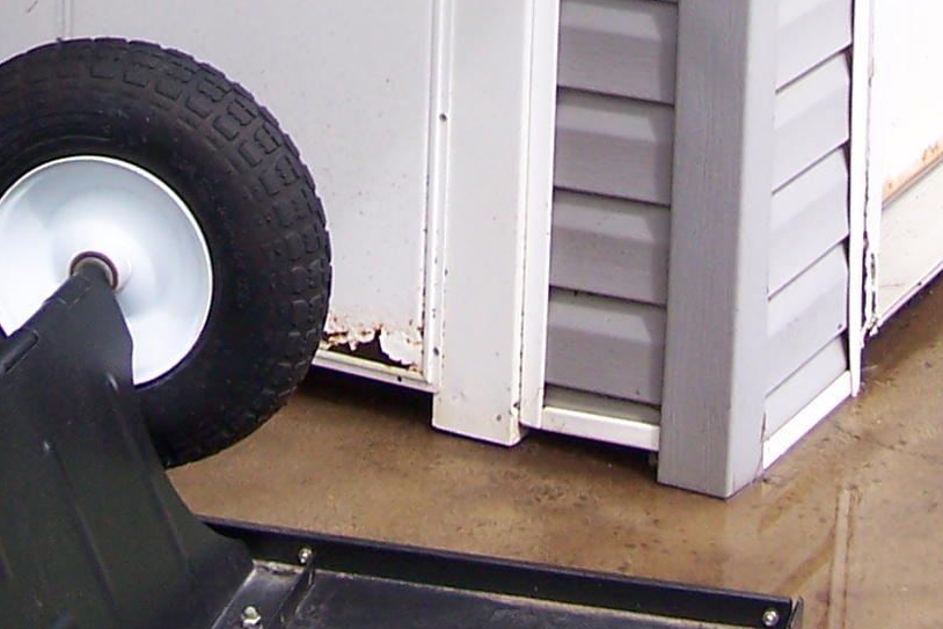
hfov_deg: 16.4
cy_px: -477
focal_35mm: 125
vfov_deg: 10.4
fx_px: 3275
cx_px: 437
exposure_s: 1/400
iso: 80
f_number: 2.8
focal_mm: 6.3
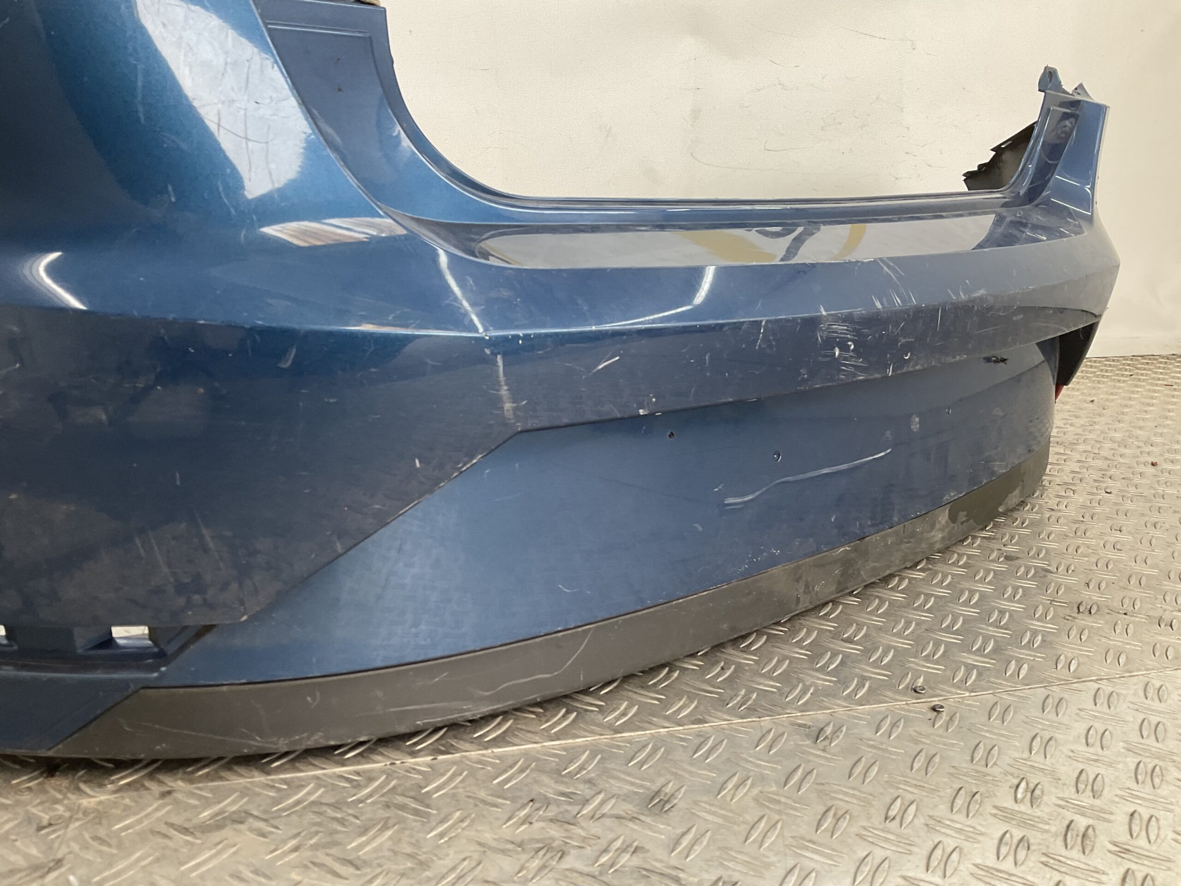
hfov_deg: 61.7
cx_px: 590
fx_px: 989
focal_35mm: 29
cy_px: 443
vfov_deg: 48.2
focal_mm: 3
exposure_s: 1/100
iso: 32
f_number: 1.8
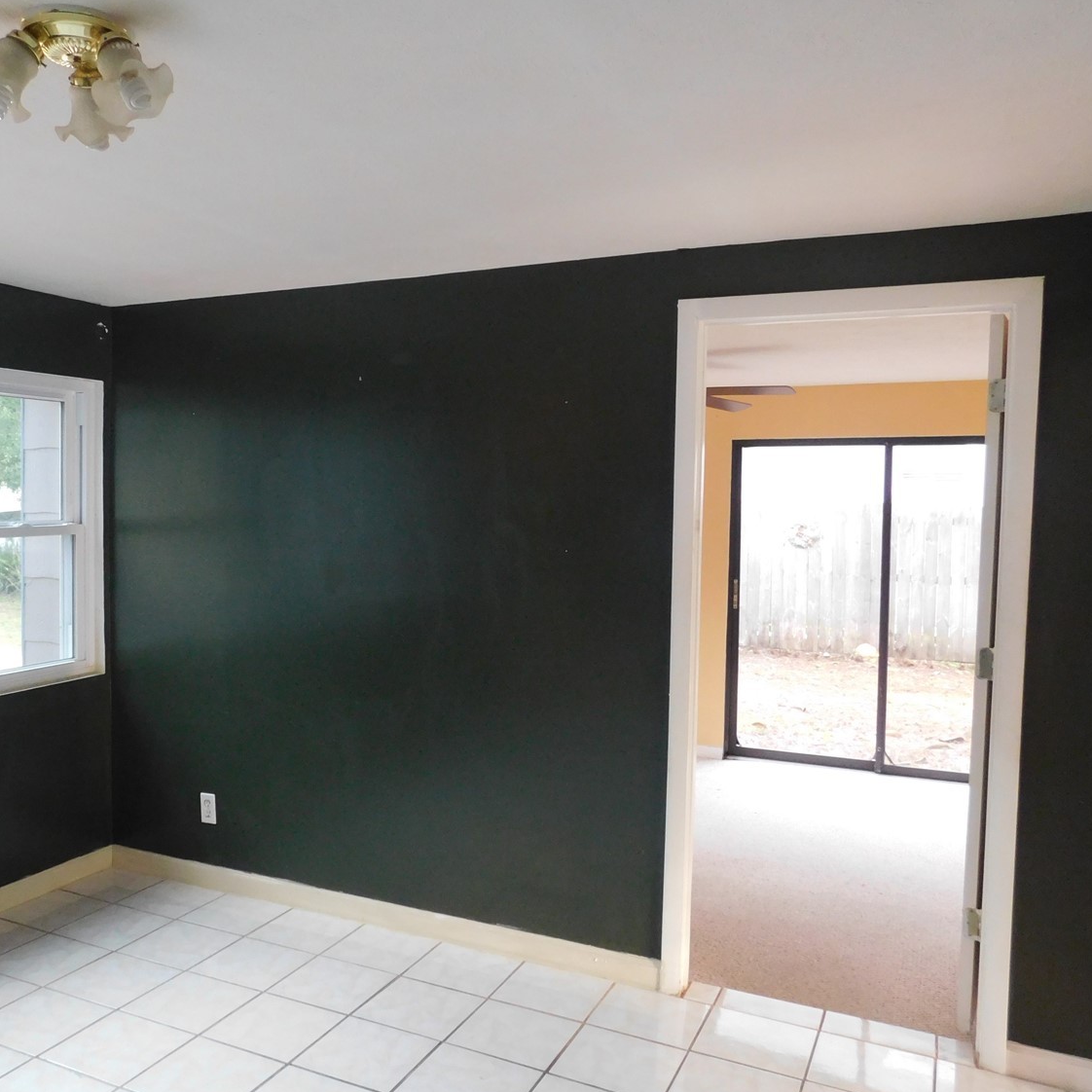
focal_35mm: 29
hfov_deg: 55.1
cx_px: 419
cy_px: 558
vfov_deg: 55.6
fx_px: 1035
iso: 400
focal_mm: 4
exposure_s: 1/30
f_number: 3
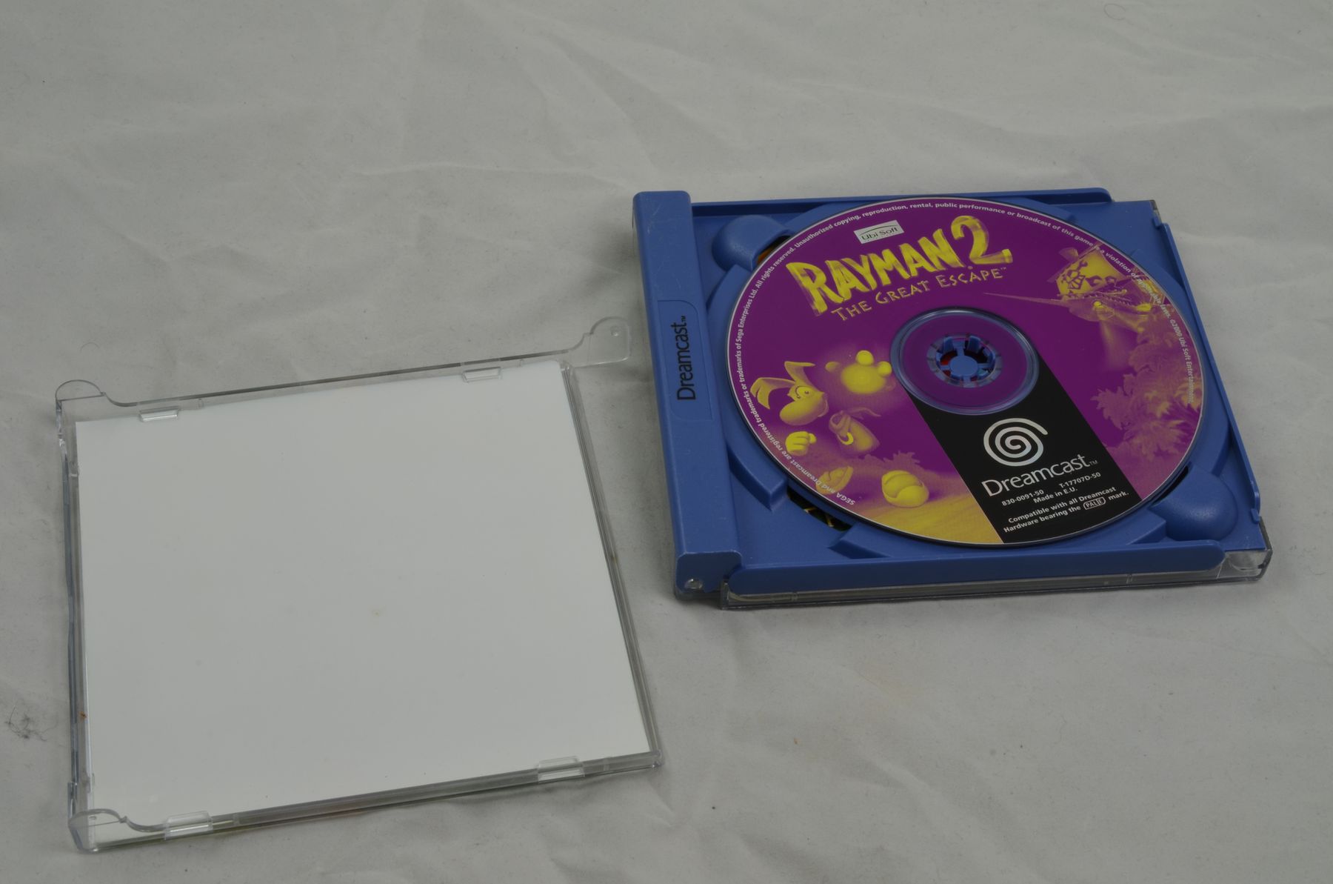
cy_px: 442
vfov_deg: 22.5
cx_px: 666
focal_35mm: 60
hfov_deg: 33.5
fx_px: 2218
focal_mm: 40
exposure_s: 1/2.5
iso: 100
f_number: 20
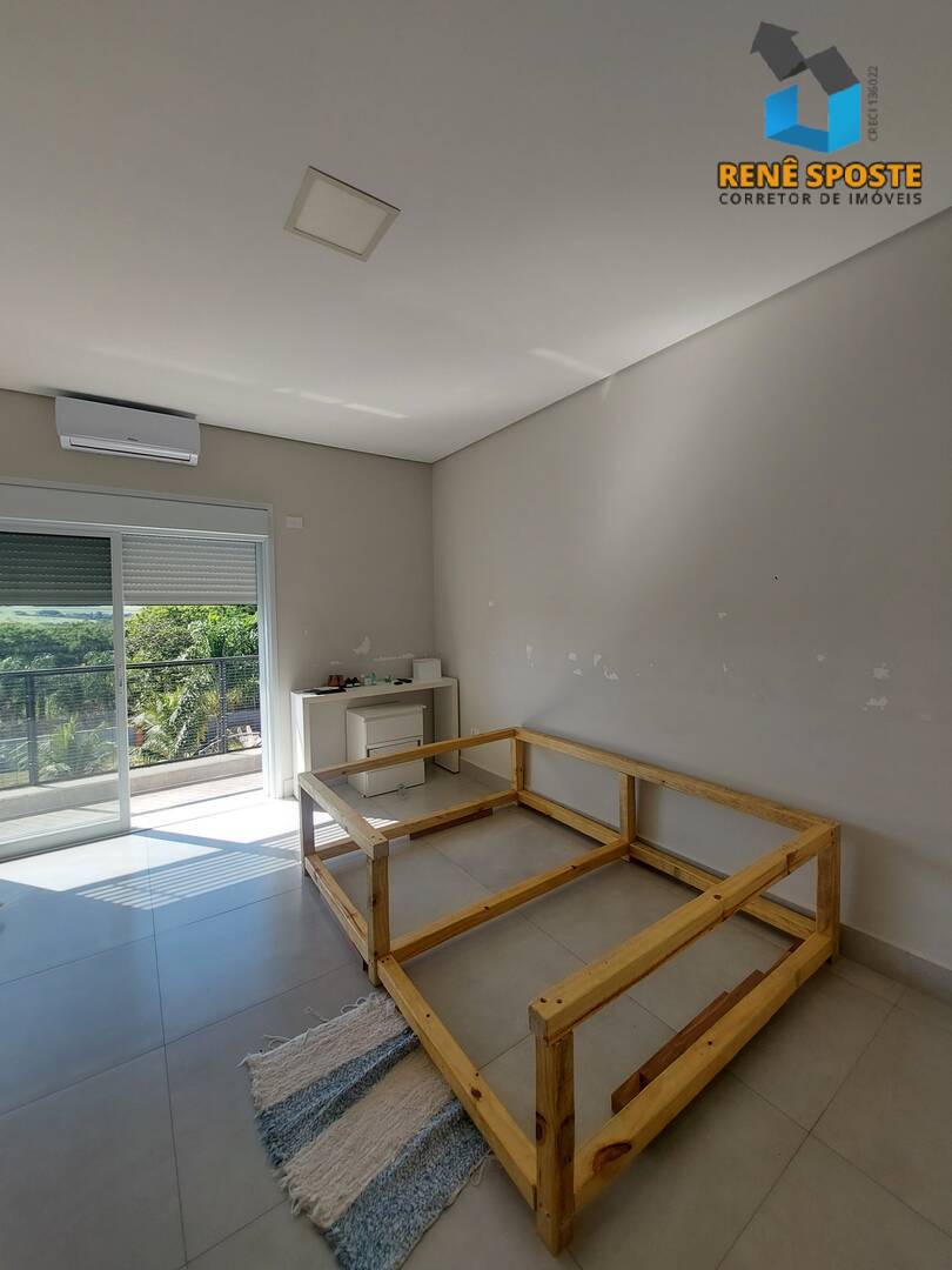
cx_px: 476
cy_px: 635
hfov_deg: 89.9
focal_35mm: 13
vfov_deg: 106.2
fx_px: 477
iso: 40
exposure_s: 1/213
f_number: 2.2
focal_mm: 1.74
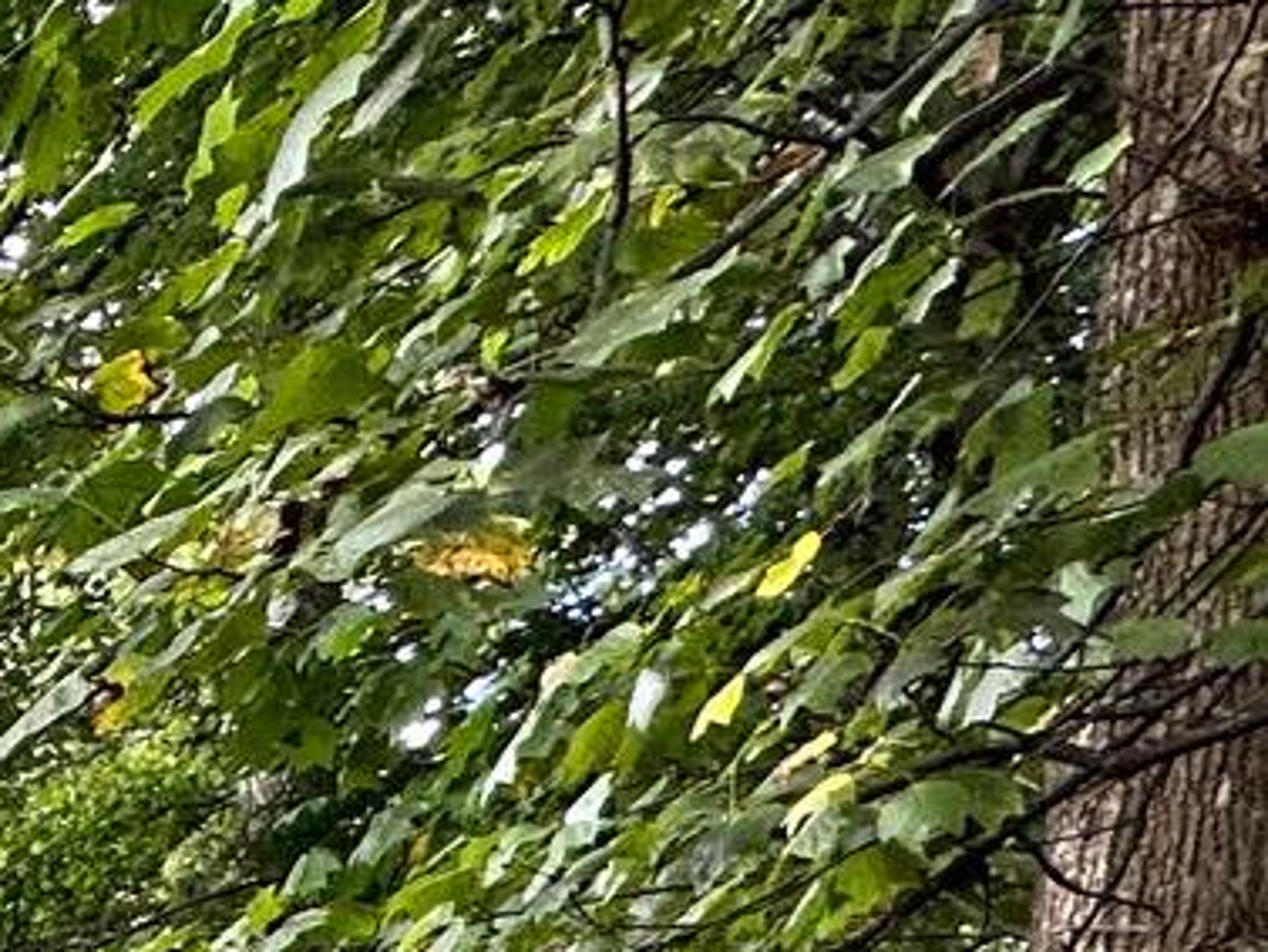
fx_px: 2785
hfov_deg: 13.8
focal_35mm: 76
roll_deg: +0.0
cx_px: -2008
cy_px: 1857
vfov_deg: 15.7
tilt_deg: +2.1
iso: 64
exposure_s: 1/99
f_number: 2.2
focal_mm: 2.22
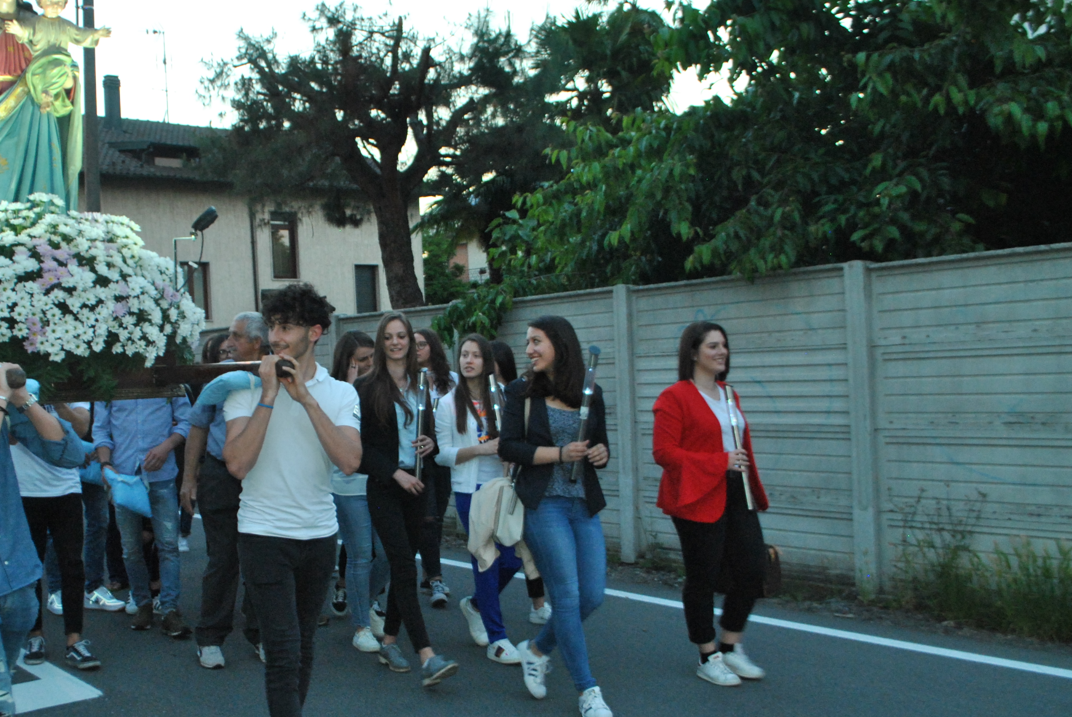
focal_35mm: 39
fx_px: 1163
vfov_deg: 34.3
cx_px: 356
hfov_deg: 48.7
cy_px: 371
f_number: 4.5
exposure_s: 1/60
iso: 720
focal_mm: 18
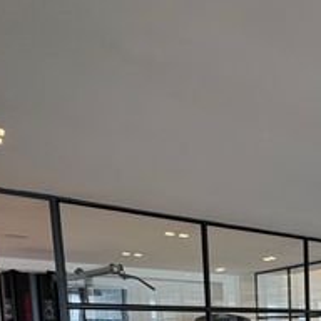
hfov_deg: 32.9
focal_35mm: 43
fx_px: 451
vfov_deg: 32.3
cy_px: 386
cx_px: 375
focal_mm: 2.22
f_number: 2.2
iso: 200
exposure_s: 1/120
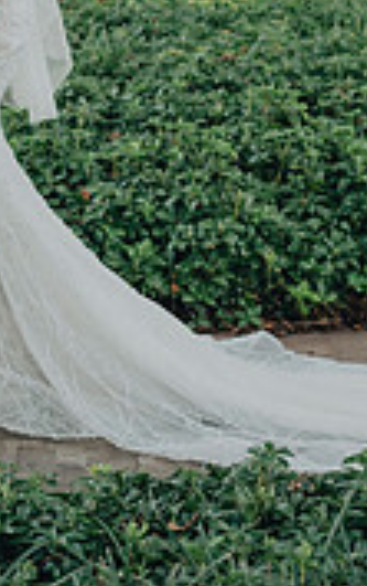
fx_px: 2395
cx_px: 79
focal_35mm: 150
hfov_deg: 8.7
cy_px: -96
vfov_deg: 13.6
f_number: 4
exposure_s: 1/400
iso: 400
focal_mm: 58
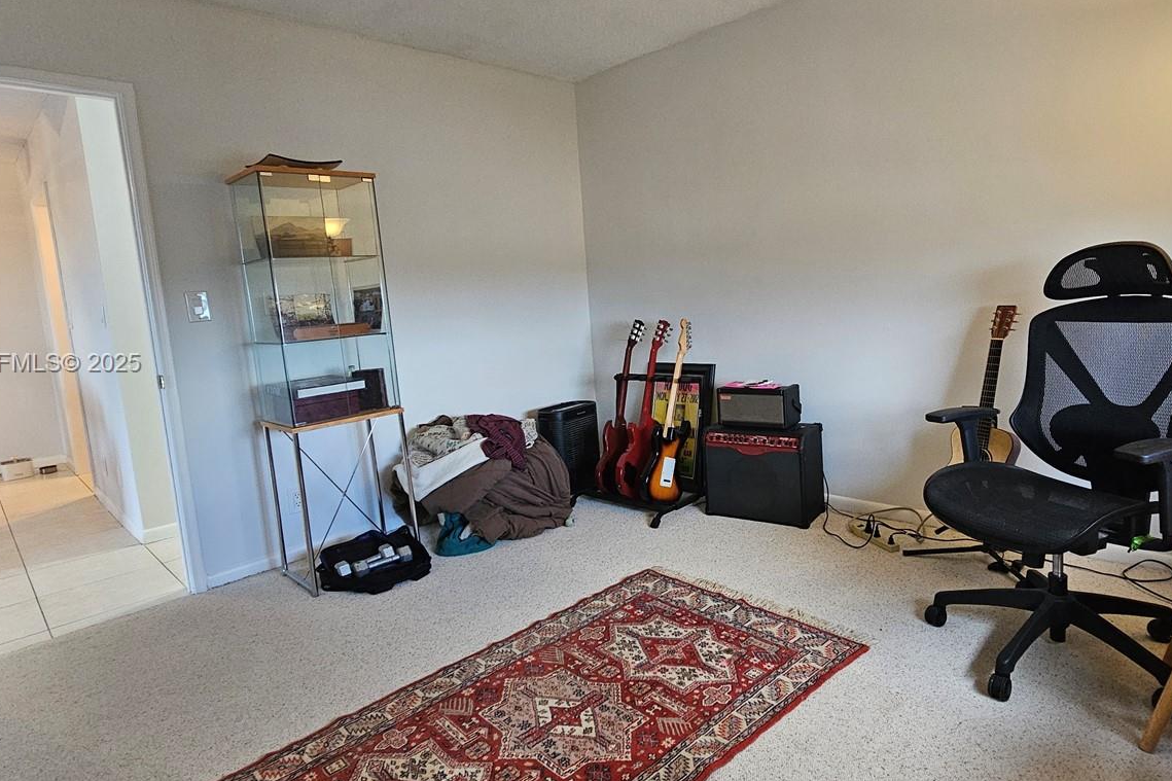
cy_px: 364
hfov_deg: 86.7
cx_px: 643
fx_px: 618
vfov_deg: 64.5
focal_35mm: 19
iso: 400
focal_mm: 2.2
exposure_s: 1/60
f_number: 2.2
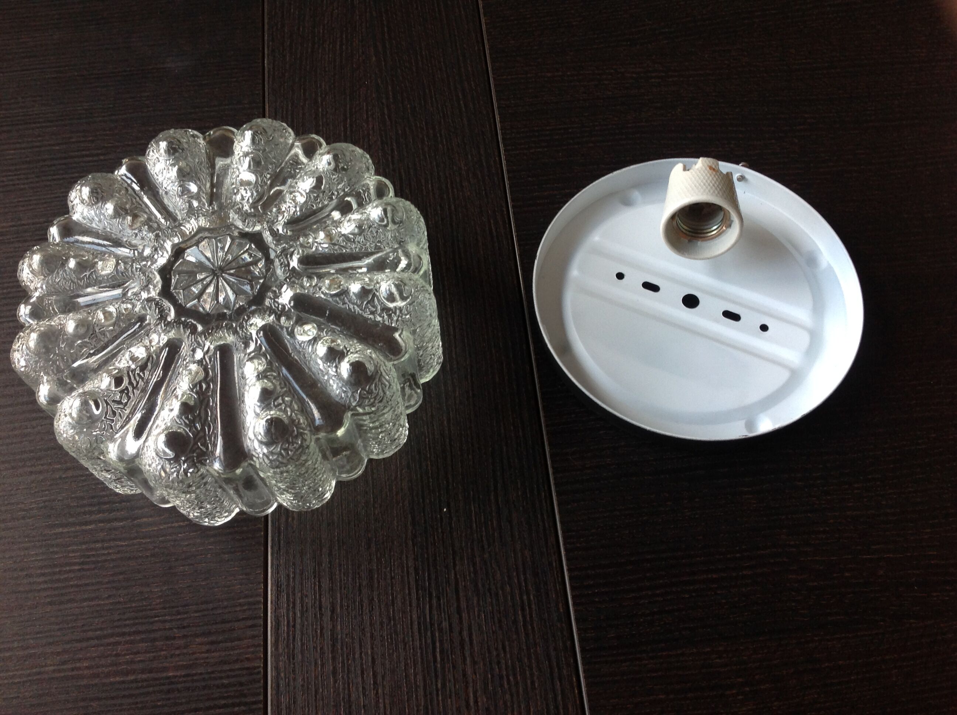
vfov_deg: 40.6
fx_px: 966
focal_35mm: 35
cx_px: 478
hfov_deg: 52.7
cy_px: 358
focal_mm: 4.28
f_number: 2.4
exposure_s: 1/15
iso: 100
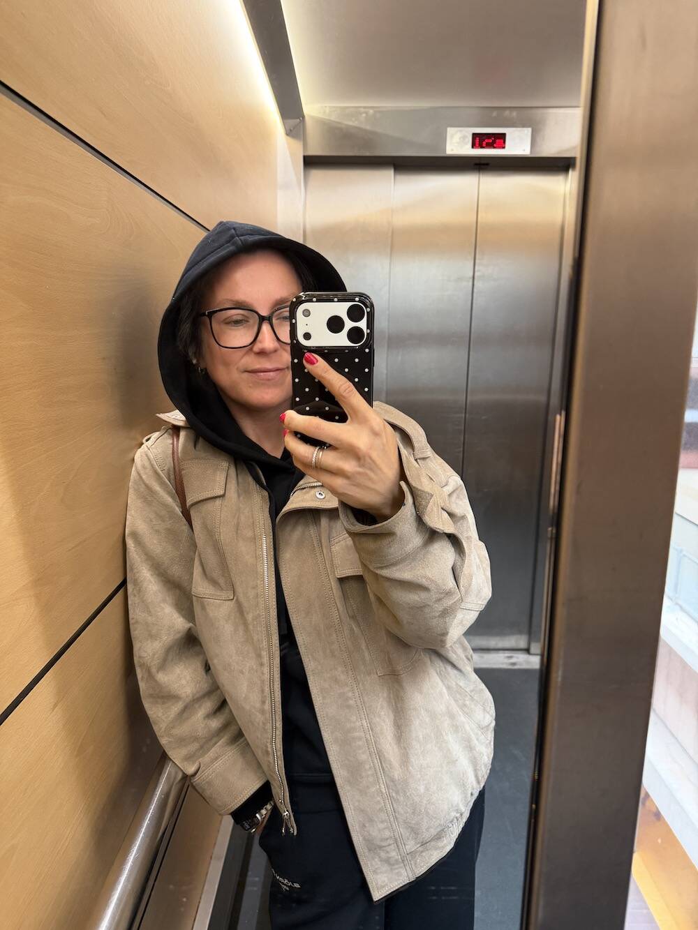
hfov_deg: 56.8
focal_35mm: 24
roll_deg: -0.6
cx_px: 349
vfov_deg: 71.6
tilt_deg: -11.1
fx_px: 645
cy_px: 465
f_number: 1.78
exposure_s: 1/60
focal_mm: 6.76
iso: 400
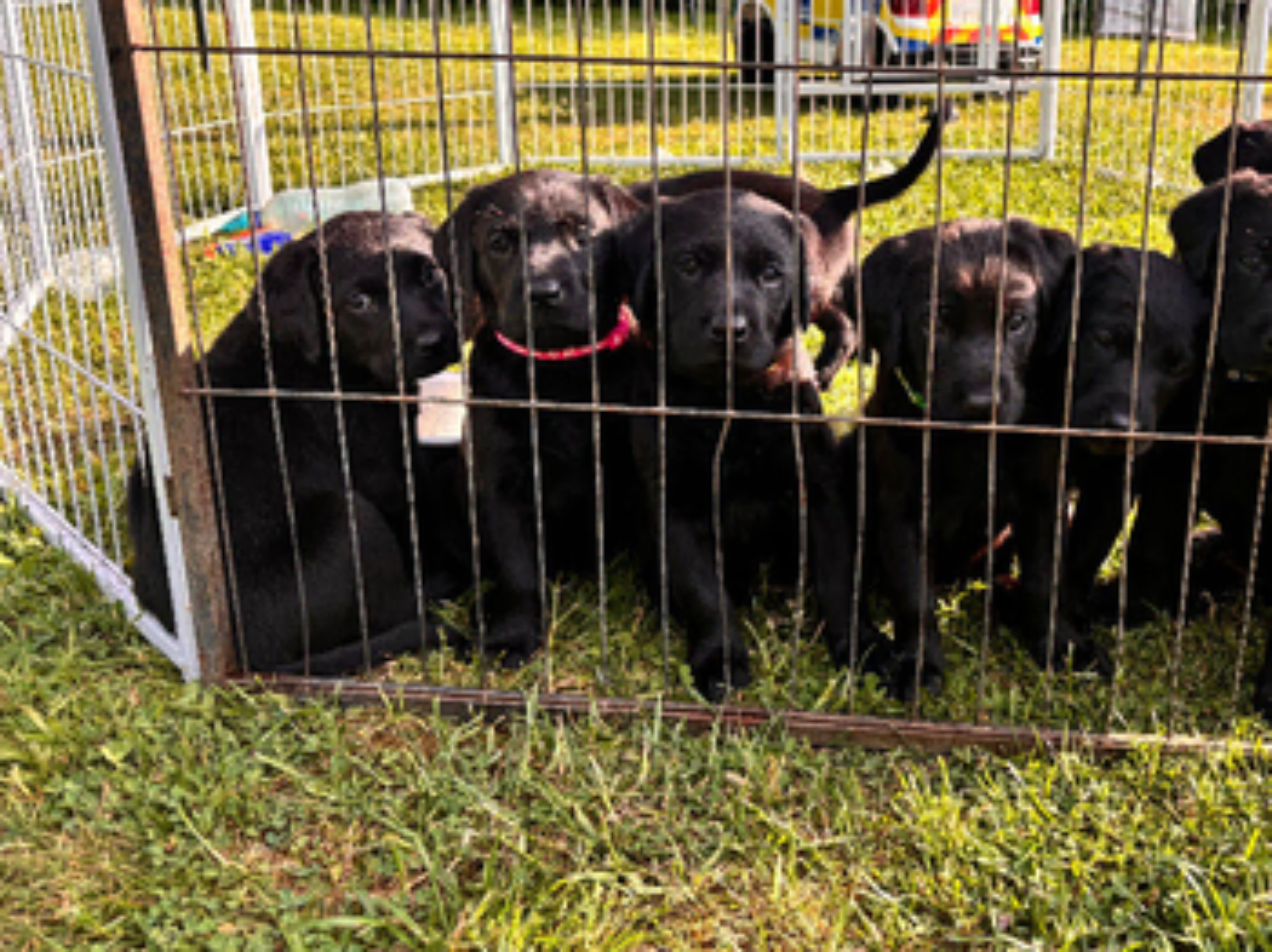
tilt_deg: -16.6
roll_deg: -2.6
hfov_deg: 51.7
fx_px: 1285
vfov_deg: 40.4
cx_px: 845
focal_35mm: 35
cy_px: 369
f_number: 1.6
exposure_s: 1/531
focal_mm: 5.96
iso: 50
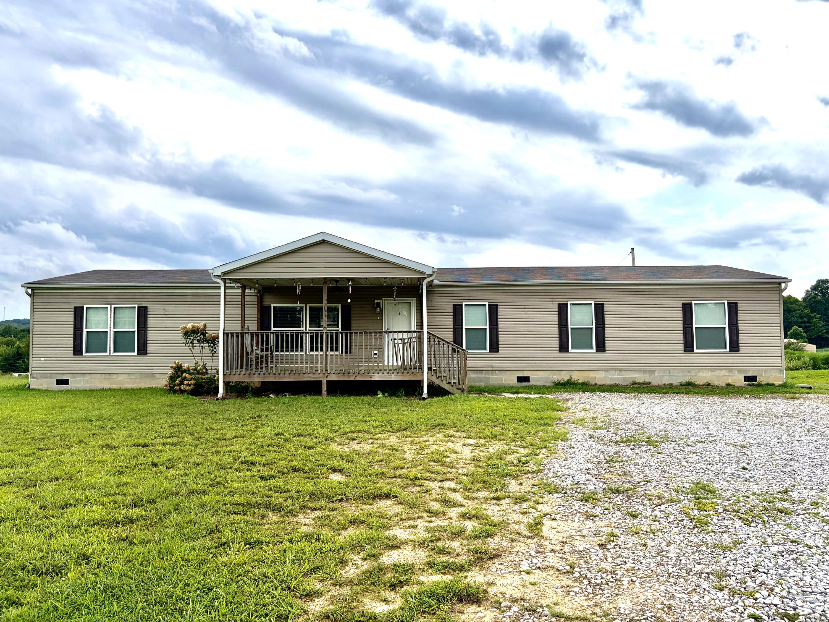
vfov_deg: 53.1
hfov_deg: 67.3
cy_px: 311
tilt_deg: +4.5
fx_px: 623
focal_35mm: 26
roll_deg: +0.4
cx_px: 414
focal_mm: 5.96
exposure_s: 1/3623
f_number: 1.6
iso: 50
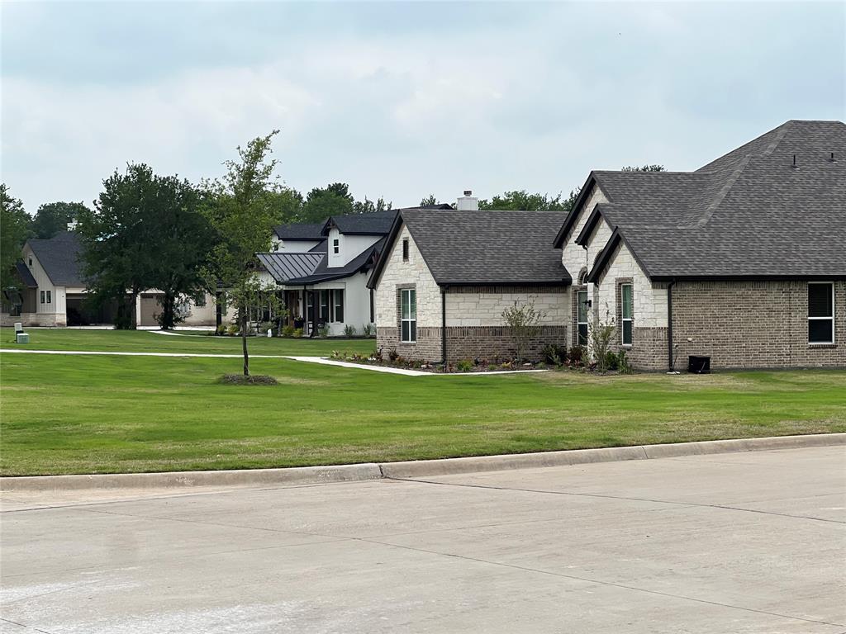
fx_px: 1882
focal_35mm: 77
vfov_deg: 19.1
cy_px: 317
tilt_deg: +0.8
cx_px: 423
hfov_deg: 25.3
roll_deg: +0.8
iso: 32
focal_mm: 9
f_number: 2.8
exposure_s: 1/896
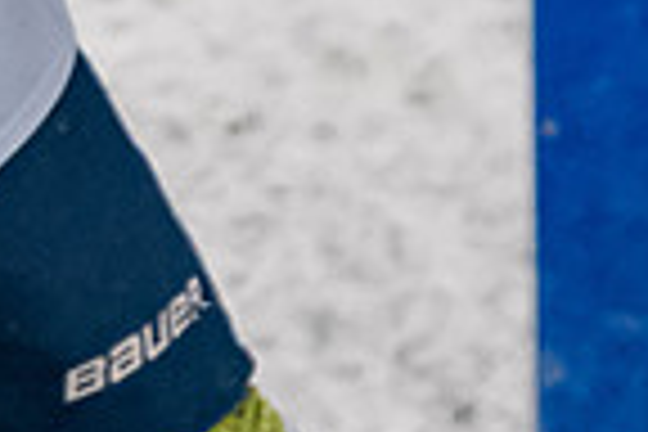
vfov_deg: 0.6
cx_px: -829
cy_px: -832
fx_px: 38445
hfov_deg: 1.0
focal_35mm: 2136
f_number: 3.2
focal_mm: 200
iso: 2000
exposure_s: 1/800
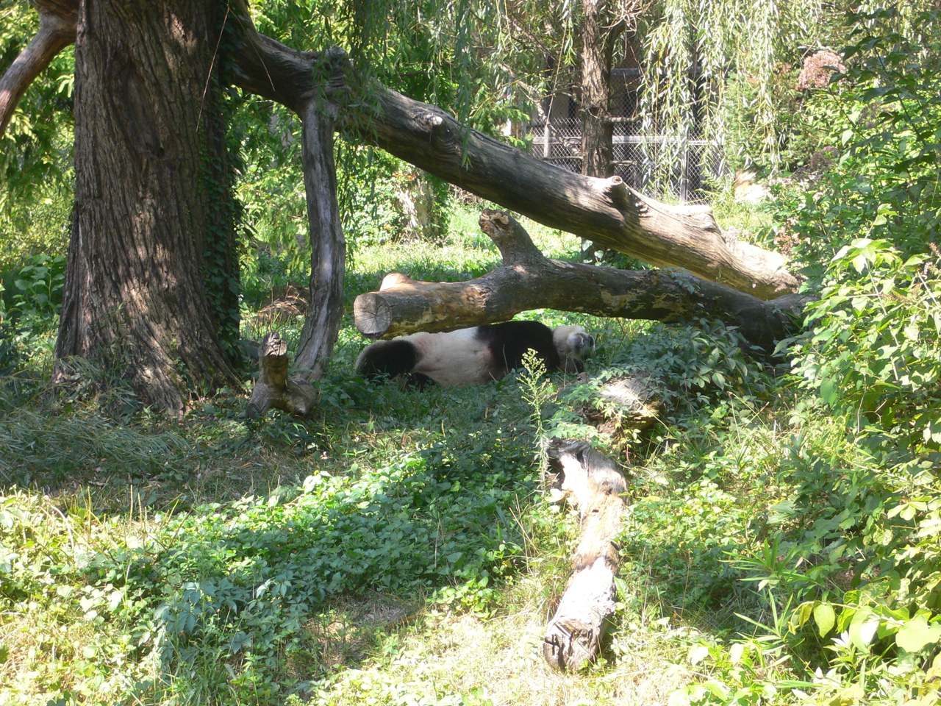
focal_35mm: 105
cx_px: 470
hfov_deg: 18.7
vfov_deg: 14.1
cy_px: 353
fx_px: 2854
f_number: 5
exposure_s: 1/60
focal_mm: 17.4
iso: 100
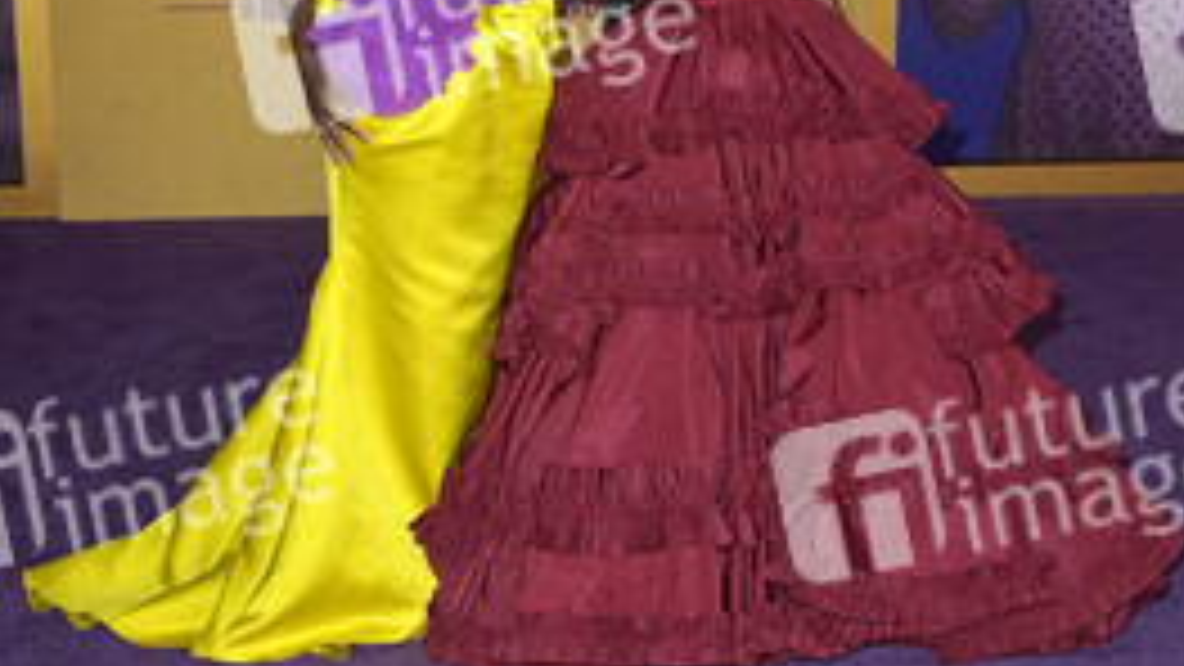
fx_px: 2104
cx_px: 597
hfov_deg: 31.4
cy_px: 252
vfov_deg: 18.0
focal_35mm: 67
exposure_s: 1/250
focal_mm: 42
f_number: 6.3
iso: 320
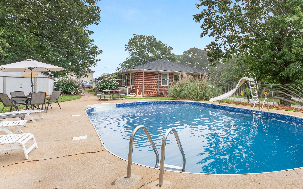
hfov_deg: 81.0
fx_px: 165
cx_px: 211
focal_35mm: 20
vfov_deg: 59.5
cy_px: 83
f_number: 7.1
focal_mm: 14
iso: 640
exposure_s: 1/160
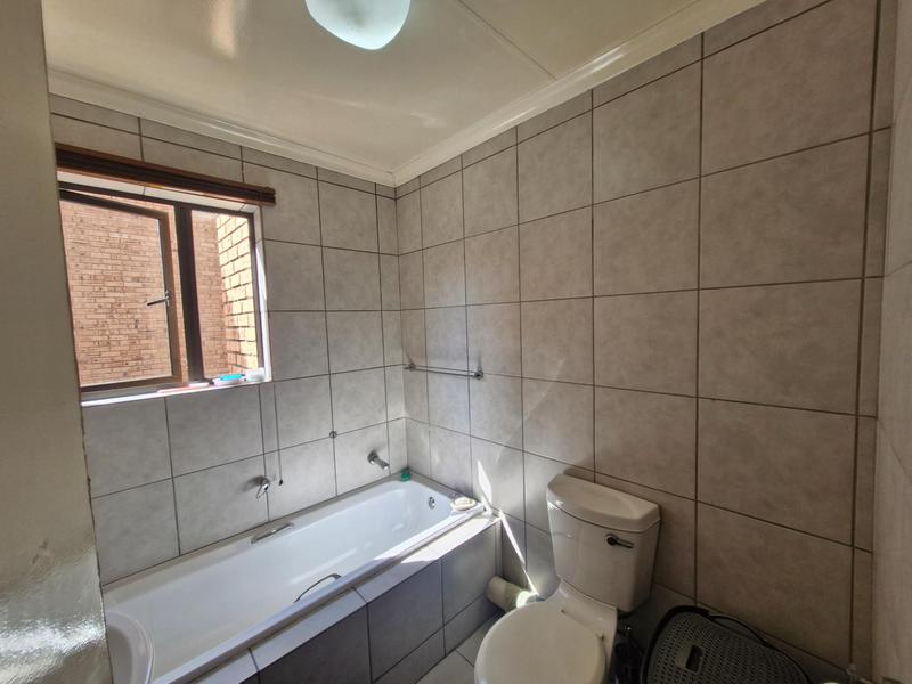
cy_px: 342
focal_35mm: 13
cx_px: 456
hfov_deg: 106.2
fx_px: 343
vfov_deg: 89.9
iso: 50
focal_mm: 1.74
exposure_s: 1/114
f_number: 2.2
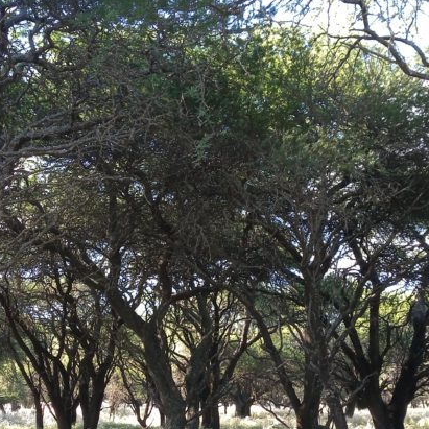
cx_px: 178
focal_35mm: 33
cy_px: 264
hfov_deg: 49.5
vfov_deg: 49.3
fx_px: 463
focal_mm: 3.54
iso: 146
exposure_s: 1/100
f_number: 2
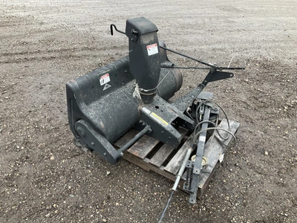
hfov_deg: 61.7
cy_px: 112
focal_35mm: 29
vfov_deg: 48.2
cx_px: 148
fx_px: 249
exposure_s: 1/122
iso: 20
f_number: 1.8
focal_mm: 3
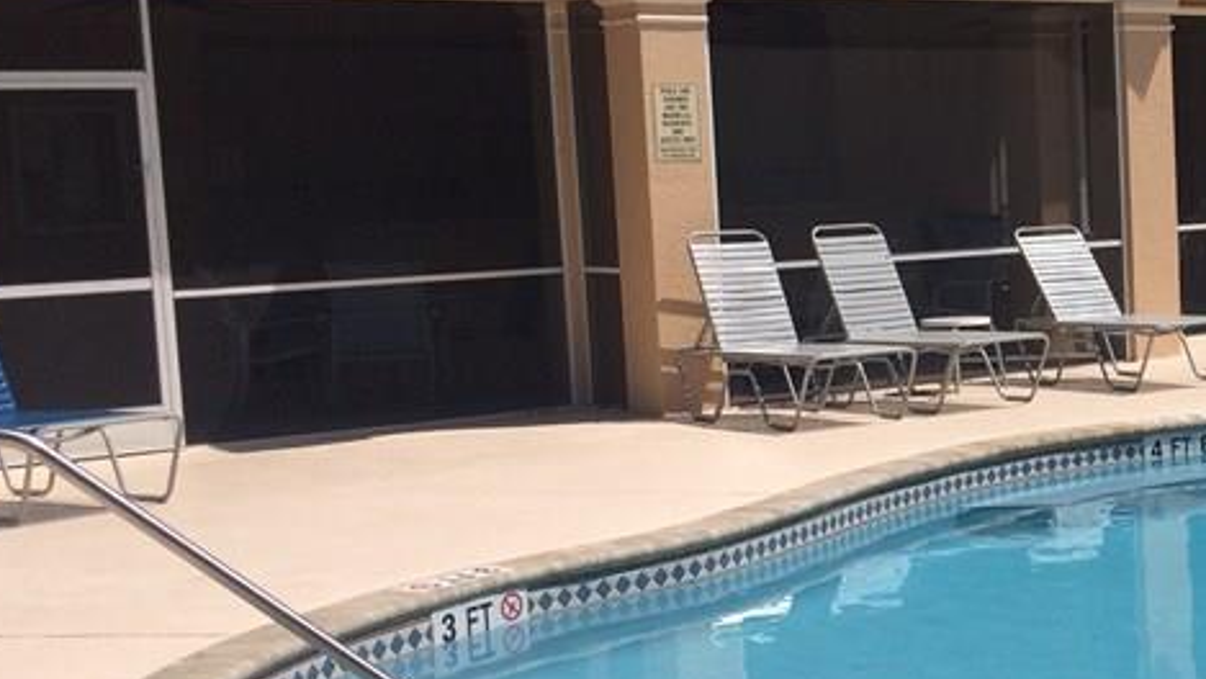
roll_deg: +2.2
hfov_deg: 28.5
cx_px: 1237
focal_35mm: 69
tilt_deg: -7.4
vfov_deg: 17.5
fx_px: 2207
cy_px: 383
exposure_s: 1/5128
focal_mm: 4.15
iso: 32
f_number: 2.2
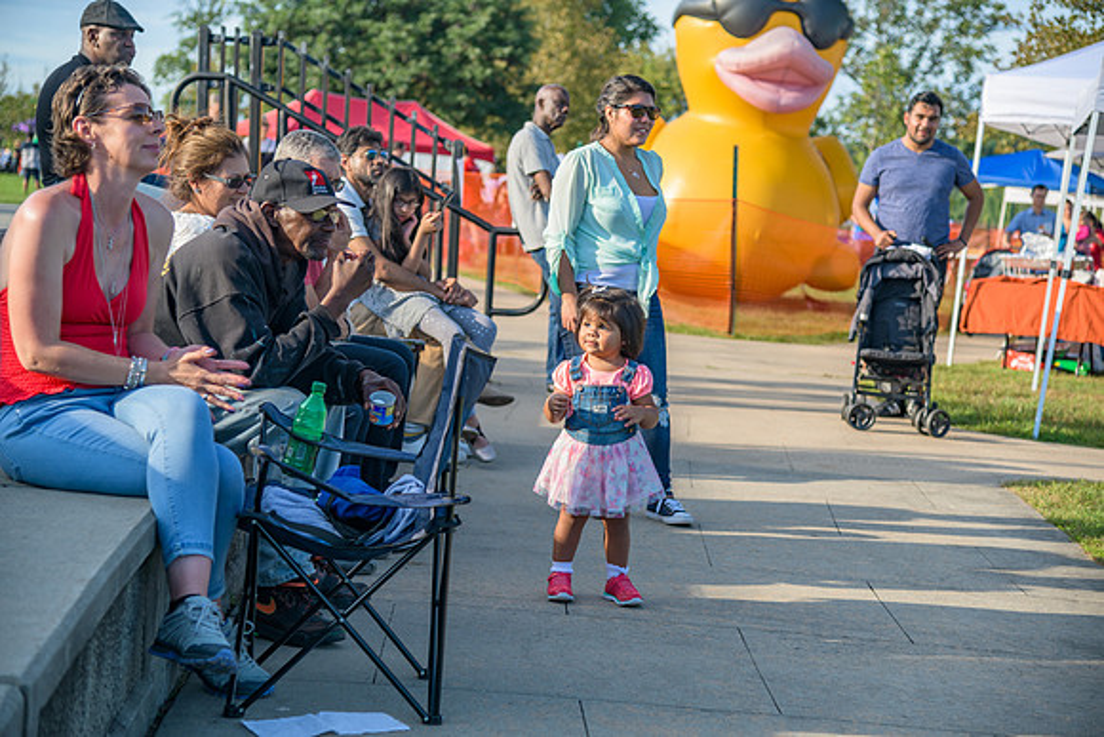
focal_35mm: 70
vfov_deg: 19.5
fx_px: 2147
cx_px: 552
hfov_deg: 28.8
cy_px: 368
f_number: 4
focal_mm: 70
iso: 100
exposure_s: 1/200
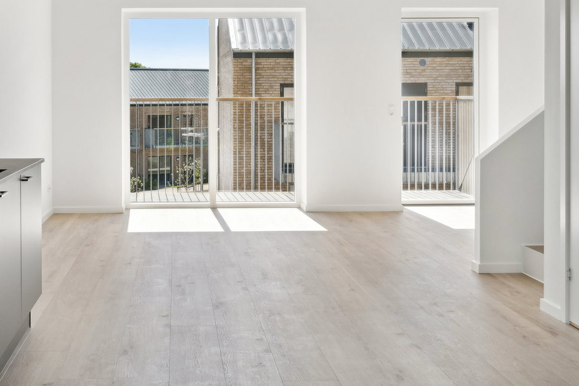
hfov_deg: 39.2
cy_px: 103
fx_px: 804
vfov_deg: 26.7
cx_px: 200
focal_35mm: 50
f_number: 8
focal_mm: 20
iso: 200
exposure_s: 1/160
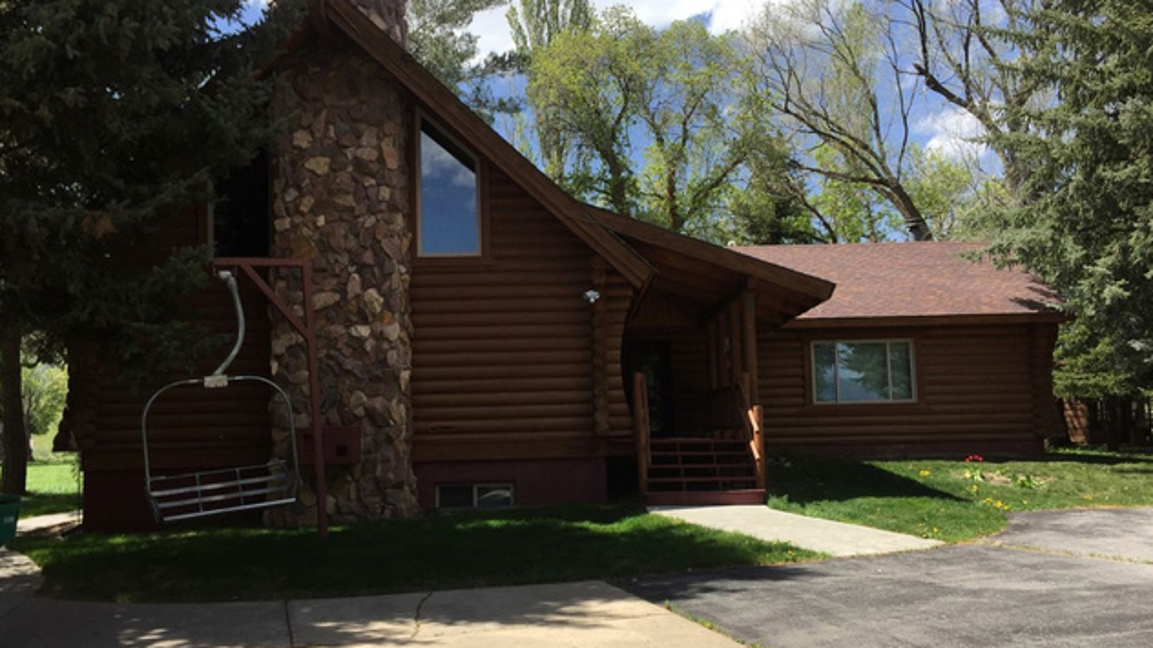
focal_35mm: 32
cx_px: 578
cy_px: 358
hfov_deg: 61.0
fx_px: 978
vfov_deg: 36.6
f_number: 2.2
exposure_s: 1/1276
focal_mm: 4.15
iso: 32
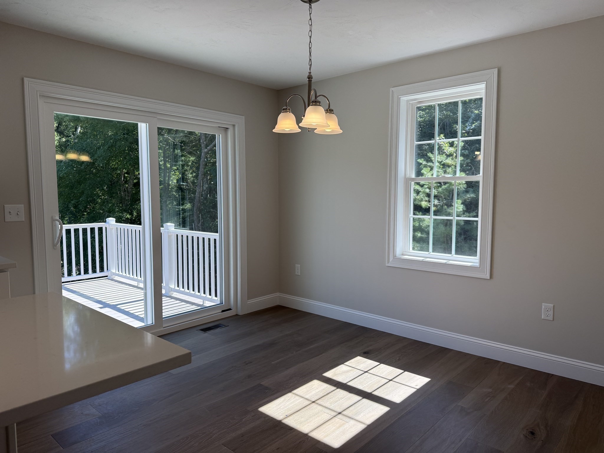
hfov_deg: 71.6
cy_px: 226
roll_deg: +0.4
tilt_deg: -2.5
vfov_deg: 56.8
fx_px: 419
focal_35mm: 24
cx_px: 302
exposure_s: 1/702
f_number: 1.78
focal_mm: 6.76
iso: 100
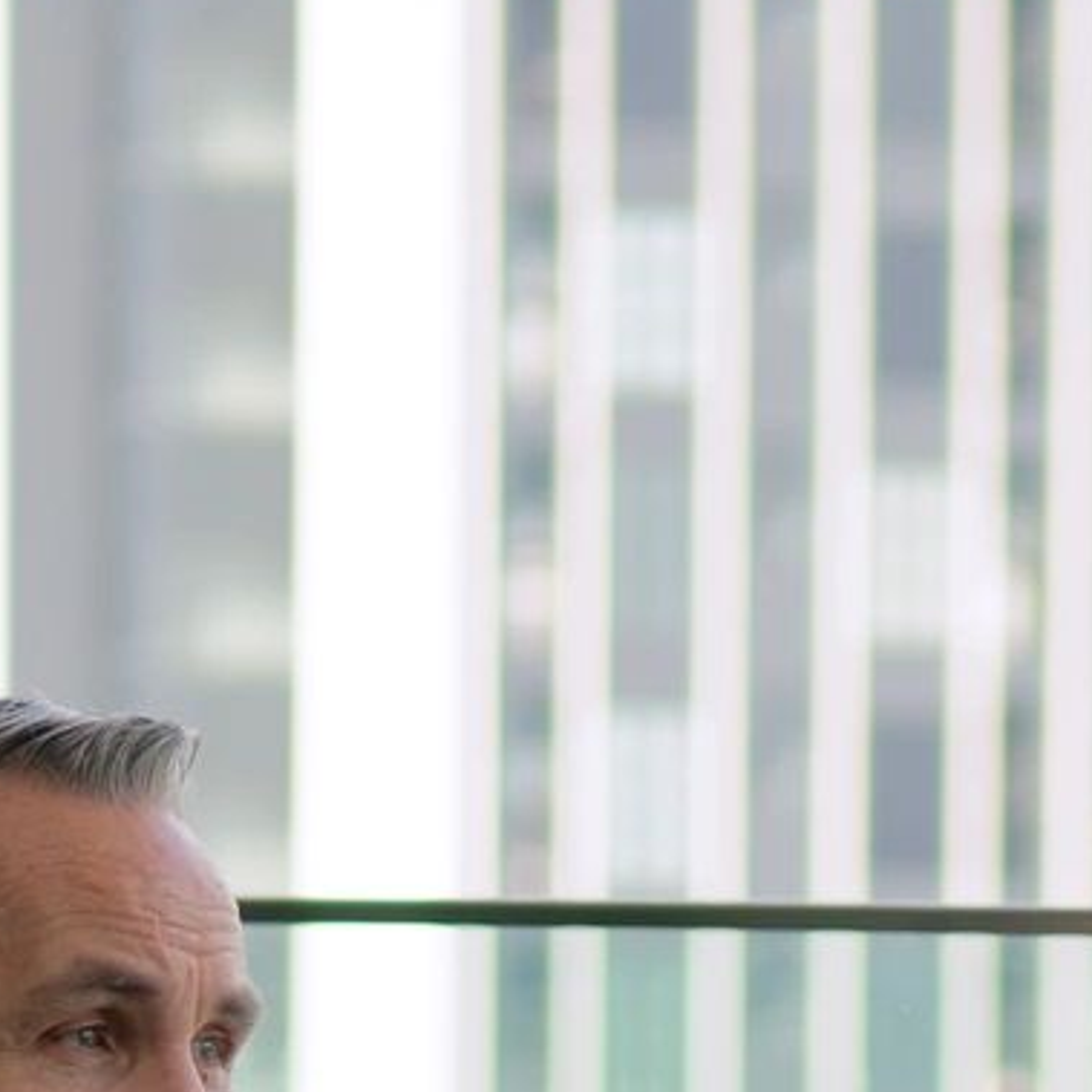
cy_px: 1407
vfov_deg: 6.7
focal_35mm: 258
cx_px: 1060
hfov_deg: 6.8
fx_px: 9208
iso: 100
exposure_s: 1/800
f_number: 1.8
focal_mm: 45
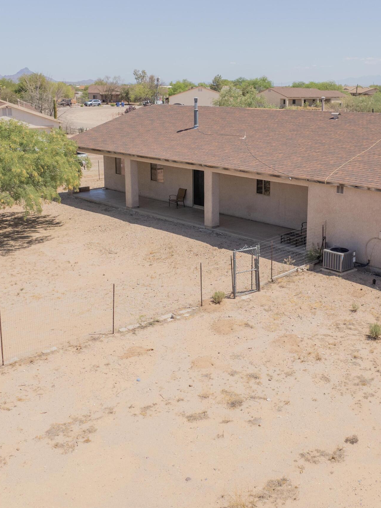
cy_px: 213
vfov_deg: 44.6
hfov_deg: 34.2
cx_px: 237
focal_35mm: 42
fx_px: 616
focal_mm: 12.29
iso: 200
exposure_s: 1/60
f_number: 2.8
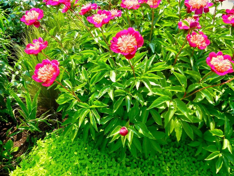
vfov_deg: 46.8
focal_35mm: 30
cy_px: 88
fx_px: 203
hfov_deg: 60.0
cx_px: 117
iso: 160
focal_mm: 5.4
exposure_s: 1/421
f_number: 3.5
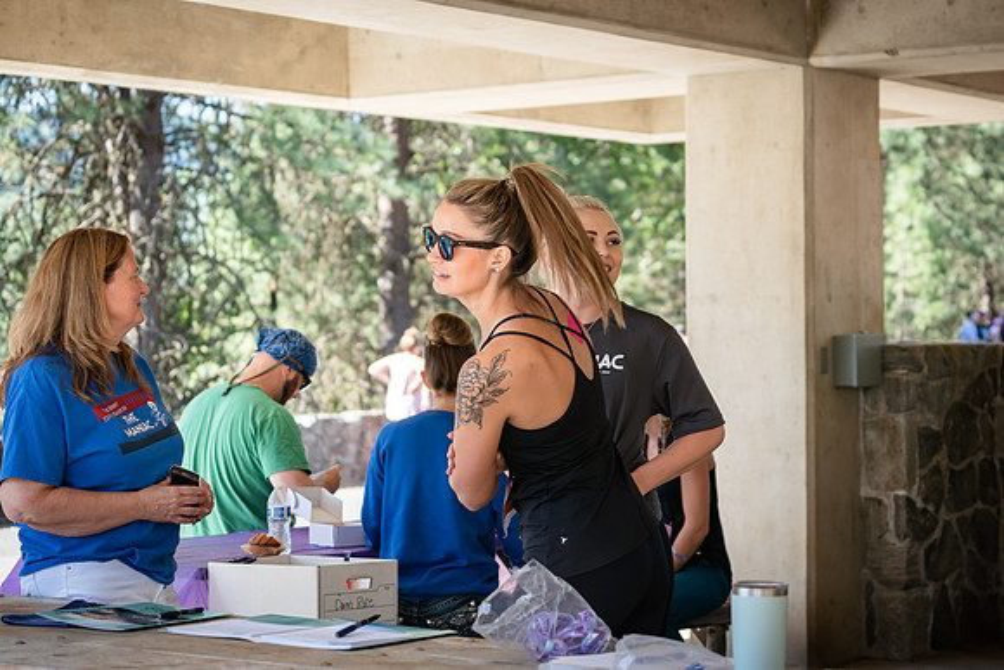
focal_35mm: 81
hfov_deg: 25.1
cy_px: 302
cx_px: 570
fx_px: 2256
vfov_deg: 16.9
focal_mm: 70
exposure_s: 1/500
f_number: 4
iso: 640
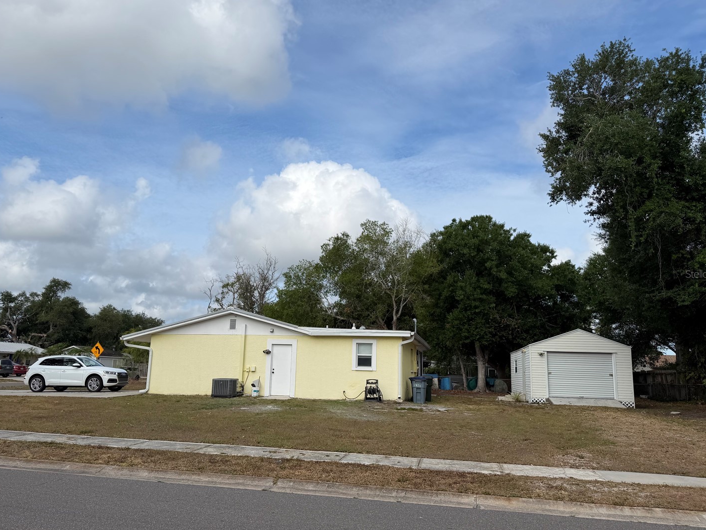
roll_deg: -0.9
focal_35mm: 27
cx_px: 335
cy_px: 274
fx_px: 551
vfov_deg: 51.4
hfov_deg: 65.3
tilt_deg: +10.2
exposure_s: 1/5714
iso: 80
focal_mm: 6.76
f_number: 1.78
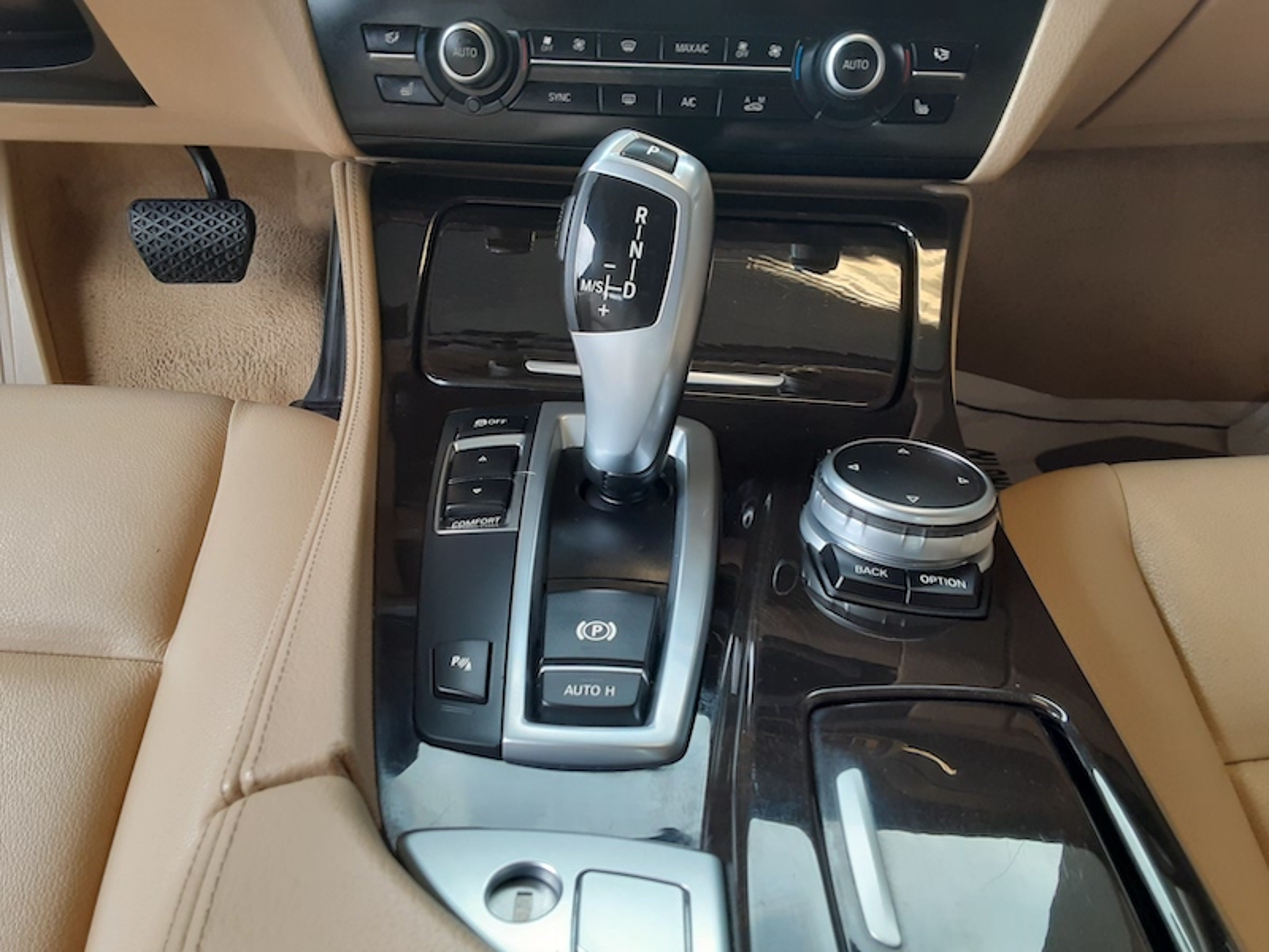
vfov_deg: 51.4
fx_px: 990
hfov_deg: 65.3
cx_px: 634
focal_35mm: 27
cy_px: 476
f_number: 1.9
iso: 80
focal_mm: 2.91
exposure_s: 1/60
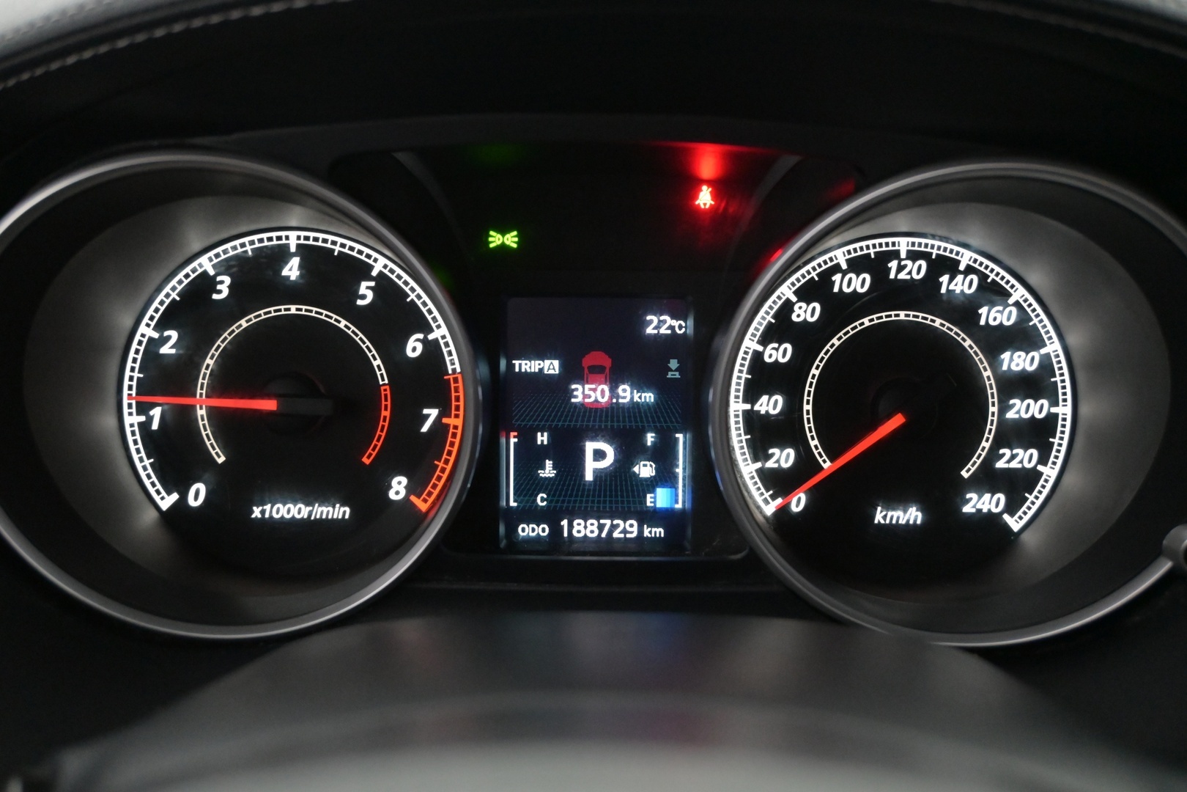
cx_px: 594
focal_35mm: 44
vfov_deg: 30.8
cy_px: 396
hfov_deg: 45.0
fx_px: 1434
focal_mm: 29
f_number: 4.8
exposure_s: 1/50
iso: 4500
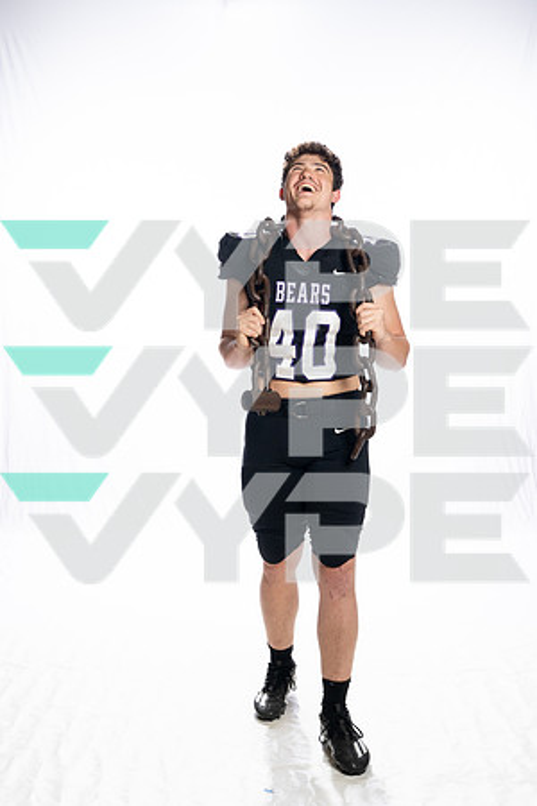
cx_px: 268
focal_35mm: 50
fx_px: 1119
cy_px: 403
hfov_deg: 27.0
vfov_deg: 39.6
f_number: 8
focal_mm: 50
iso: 800
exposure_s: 1/250
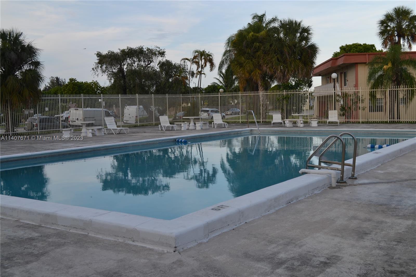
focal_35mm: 39
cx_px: 208
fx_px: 451
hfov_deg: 49.6
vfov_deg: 34.2
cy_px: 138
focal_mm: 26
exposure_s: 1/160
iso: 100
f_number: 6.3
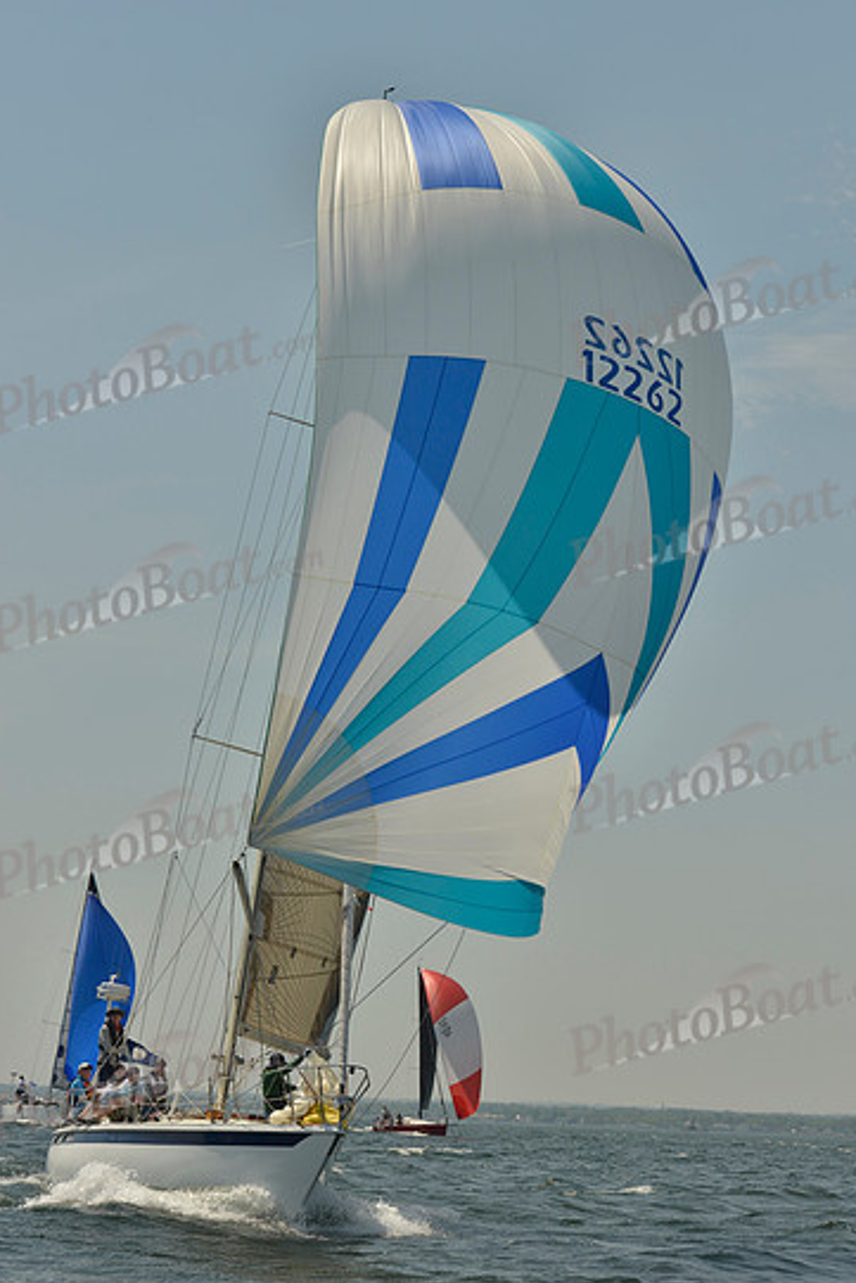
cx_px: 447
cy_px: 683
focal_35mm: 75
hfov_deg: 18.2
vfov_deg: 27.0
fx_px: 2673
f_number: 9
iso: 200
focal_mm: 70
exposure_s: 1/1250
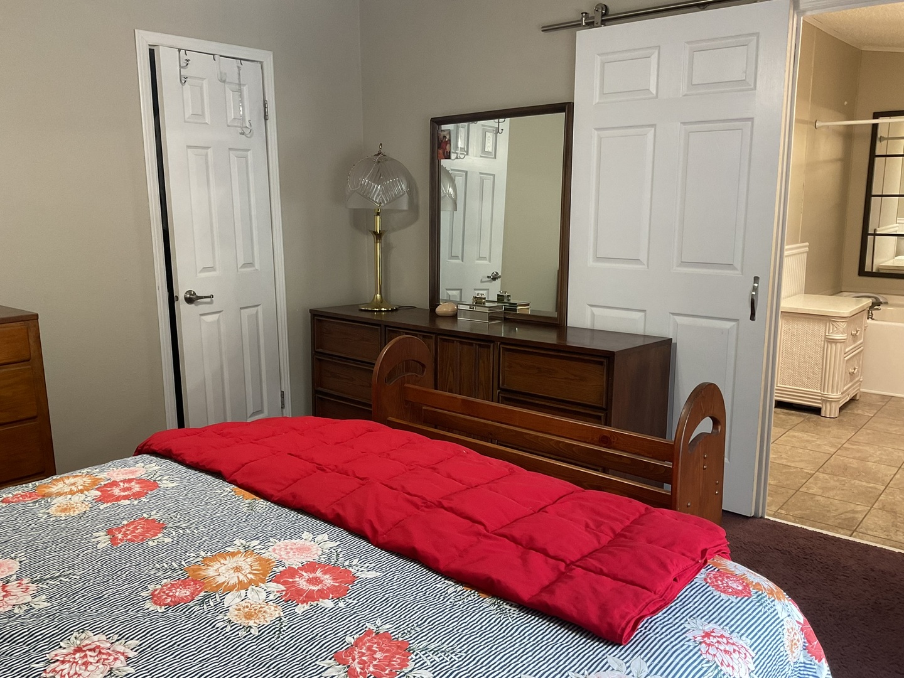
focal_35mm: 29
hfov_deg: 61.7
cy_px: 339
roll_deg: -0.6
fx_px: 757
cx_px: 452
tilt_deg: -11.6
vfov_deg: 48.2
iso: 100
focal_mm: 3
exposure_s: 1/60
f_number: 1.8
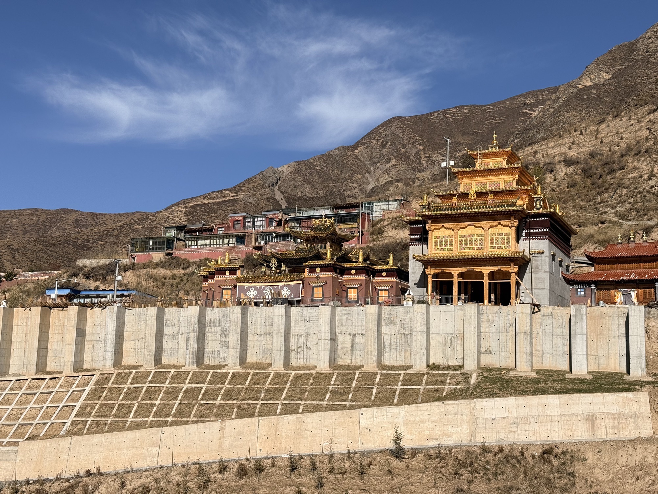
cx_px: 329
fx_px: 912
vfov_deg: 30.3
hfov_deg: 39.7
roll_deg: -2.1
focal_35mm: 48
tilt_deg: +9.4
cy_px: 247
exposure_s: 1/8772
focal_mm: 6.76
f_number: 1.78
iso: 64
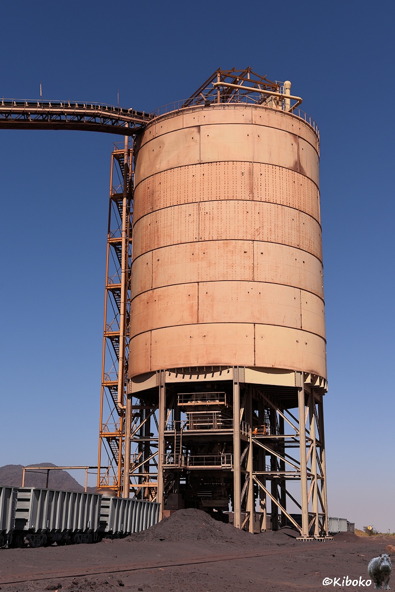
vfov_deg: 46.4
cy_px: 296
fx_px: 691
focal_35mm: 42
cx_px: 198
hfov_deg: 31.9
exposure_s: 1/800
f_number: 7.1
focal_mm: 42
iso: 64
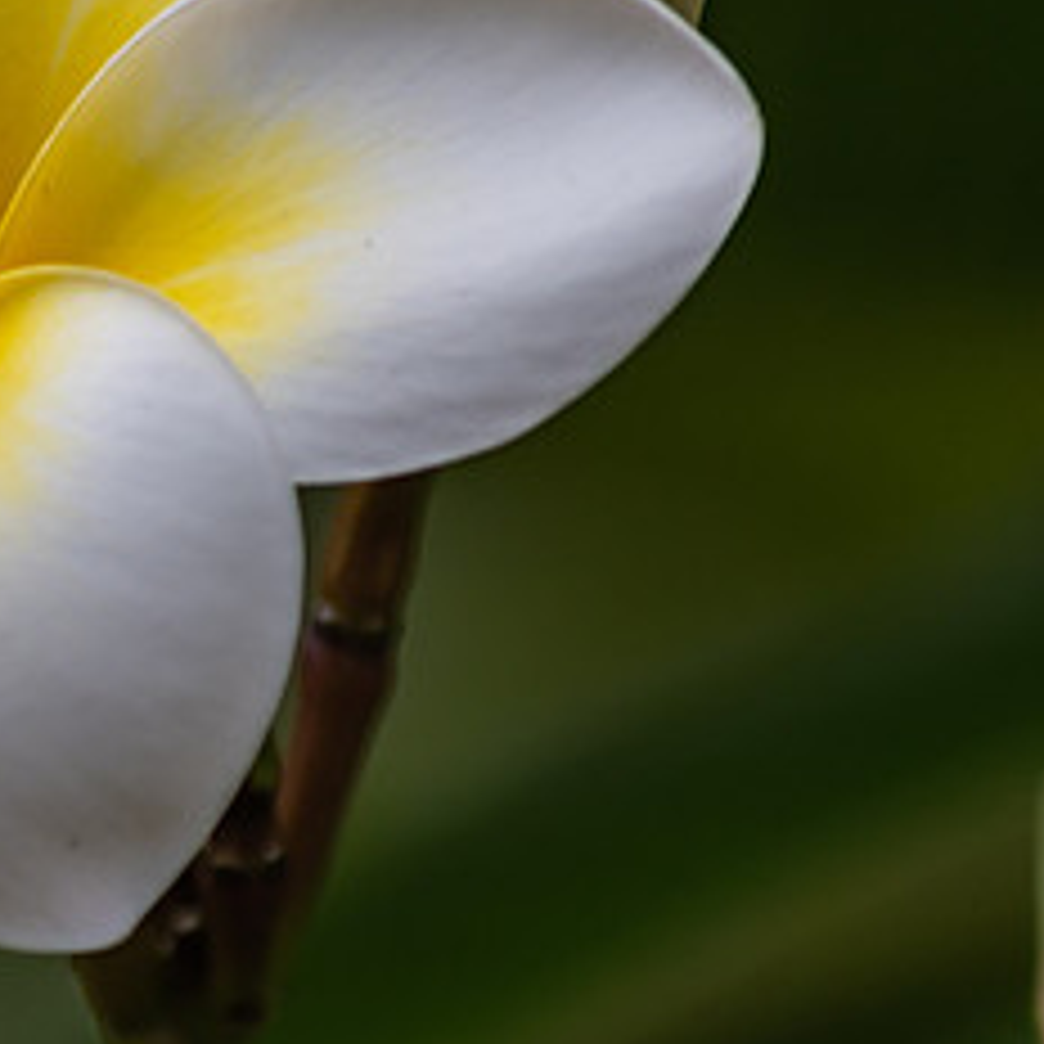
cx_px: -31
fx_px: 35350
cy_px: 453
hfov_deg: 1.7
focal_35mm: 1036
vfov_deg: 1.7
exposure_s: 1/60
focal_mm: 300
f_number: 5.6
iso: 400
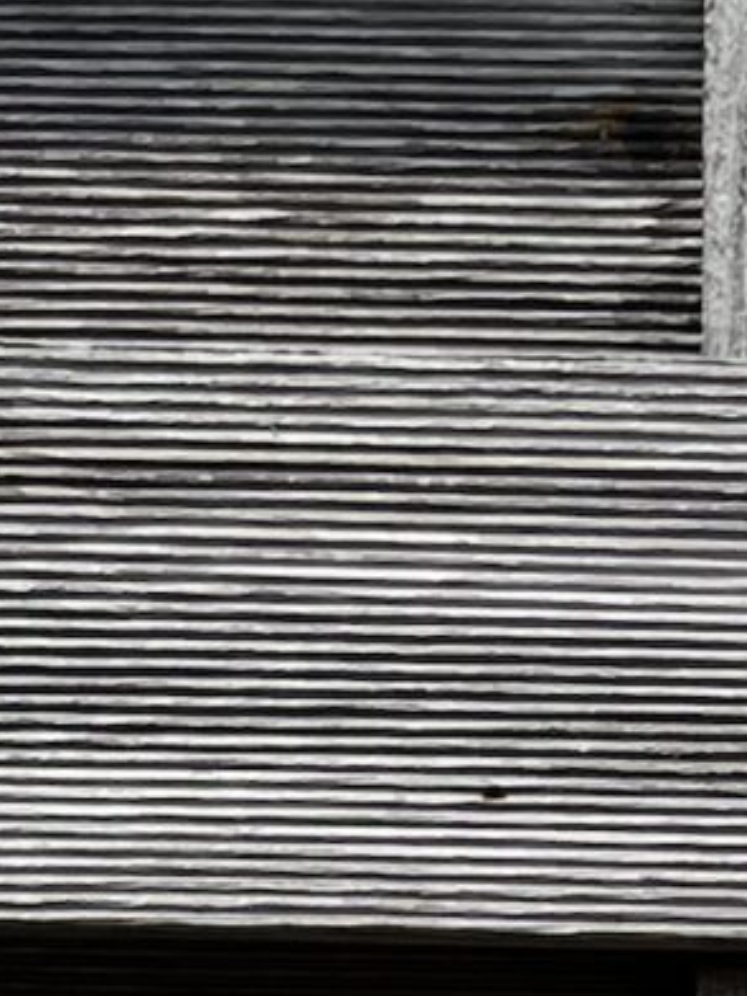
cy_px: 2795
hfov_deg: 8.5
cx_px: 1204
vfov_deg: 9.6
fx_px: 4891
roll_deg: -1.4
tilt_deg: -2.4
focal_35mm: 170
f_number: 1.6
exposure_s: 1/4651
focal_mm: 5.1
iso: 50
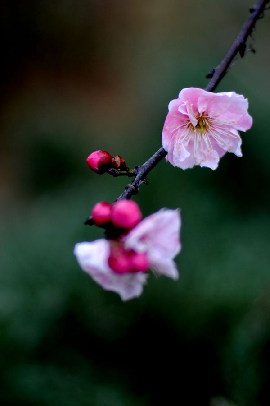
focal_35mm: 75
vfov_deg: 27.0
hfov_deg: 18.2
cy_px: 203
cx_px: 135
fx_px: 844
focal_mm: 50
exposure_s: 1/500
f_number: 1.8
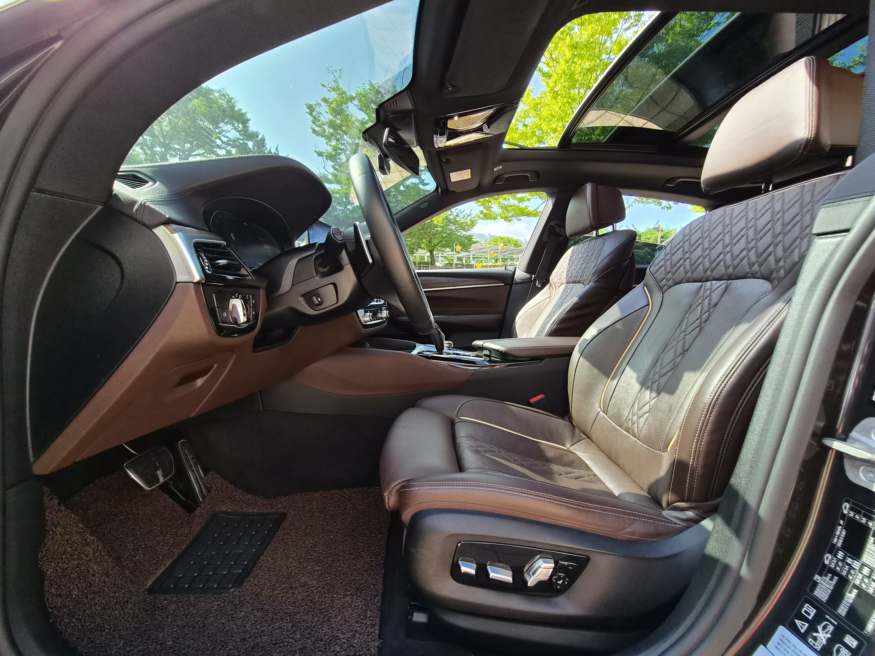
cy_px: 328
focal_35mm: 13
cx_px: 438
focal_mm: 2.2
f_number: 2.2
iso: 100
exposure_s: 1/550
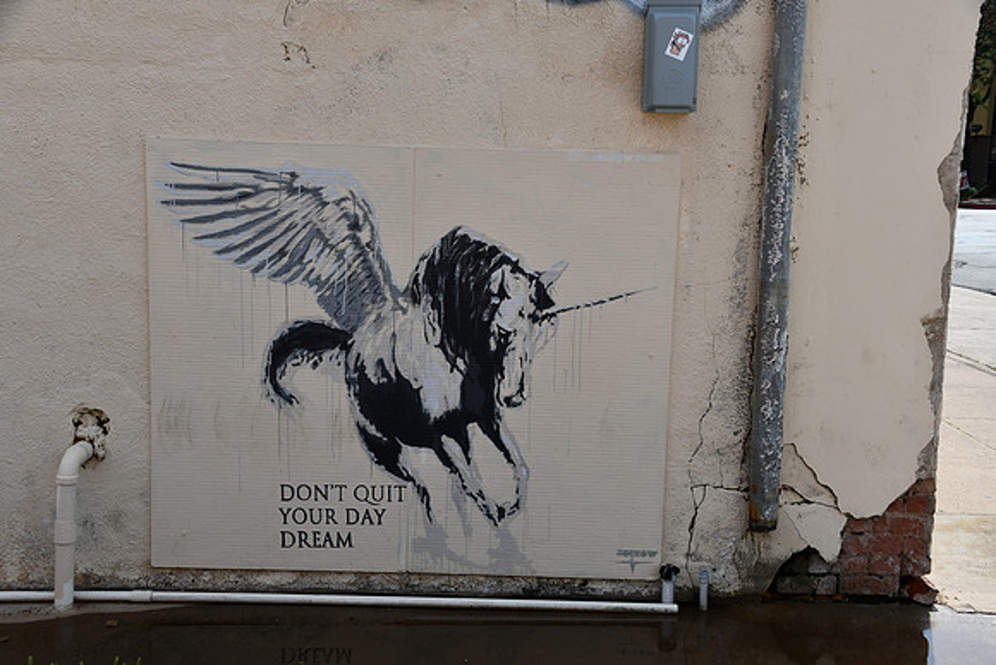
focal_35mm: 48
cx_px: 498
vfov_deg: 28.1
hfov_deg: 41.1
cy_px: 332
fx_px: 1328
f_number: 9
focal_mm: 32
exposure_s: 1/320
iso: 100
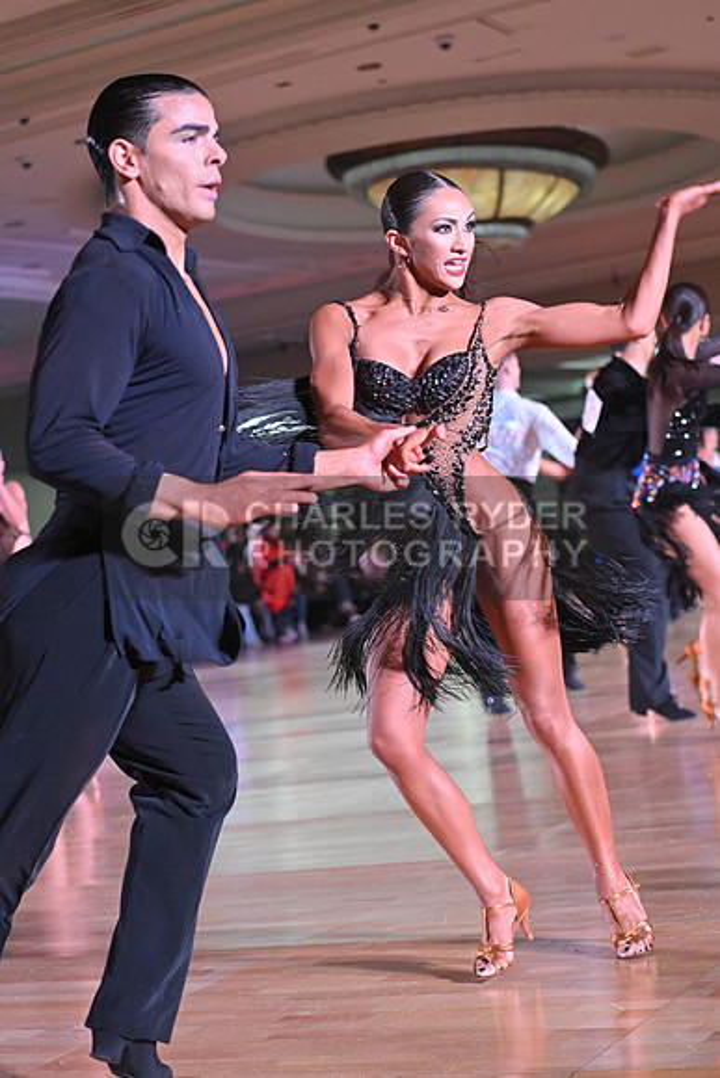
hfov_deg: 19.5
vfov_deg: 28.8
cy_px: 539
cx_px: 360
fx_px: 2099
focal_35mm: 70
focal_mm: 70
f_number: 4
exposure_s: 1/400
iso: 5000
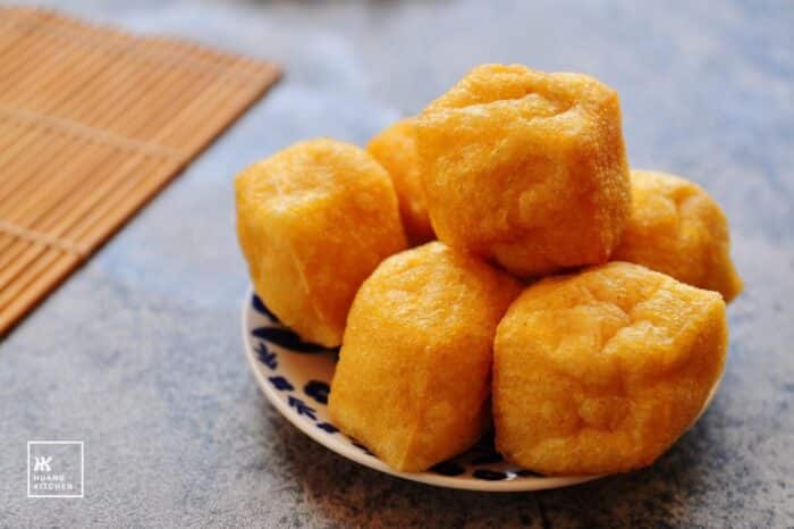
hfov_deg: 27.0
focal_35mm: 75
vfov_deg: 18.2
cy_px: 264
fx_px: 1653
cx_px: 397
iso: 200
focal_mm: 50
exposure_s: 1/250
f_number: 4.8
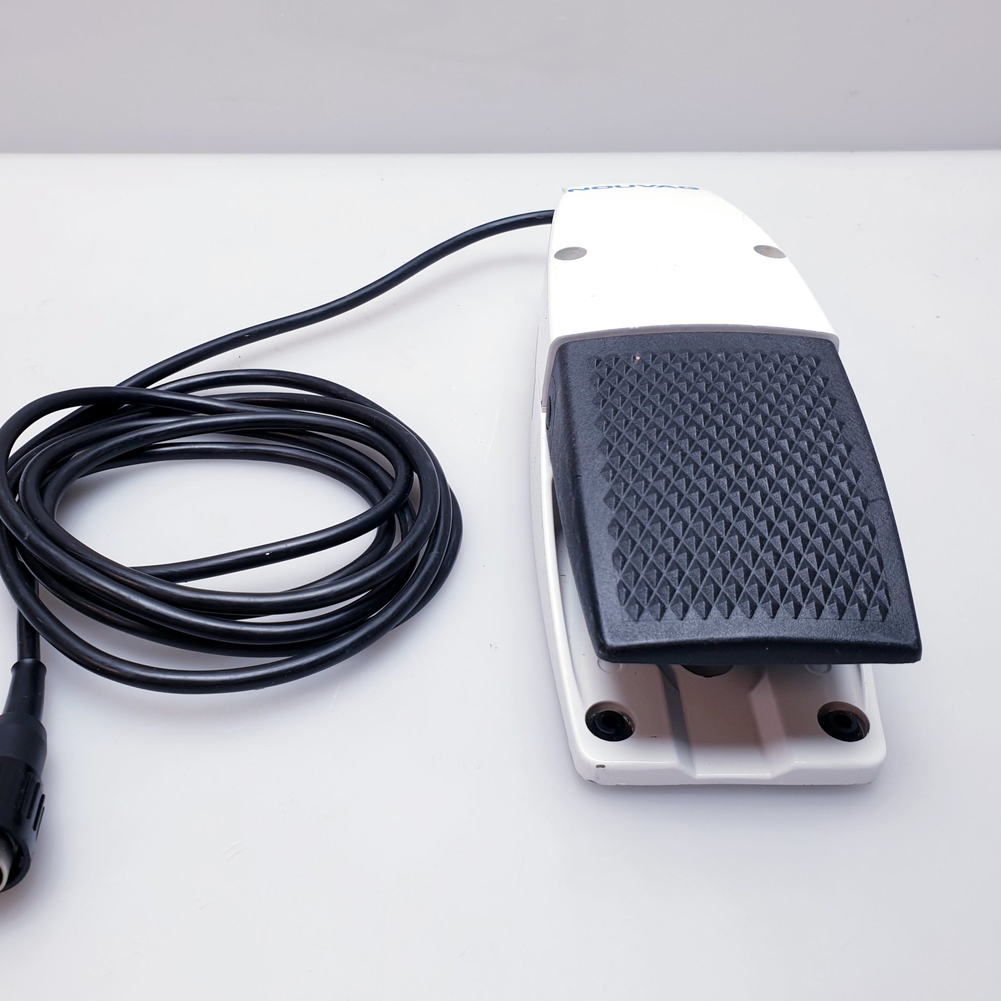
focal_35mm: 31
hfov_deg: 52.4
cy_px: 500
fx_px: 1014
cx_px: 450
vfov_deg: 52.5
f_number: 2.4
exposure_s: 1/50
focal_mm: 4.3
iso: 50
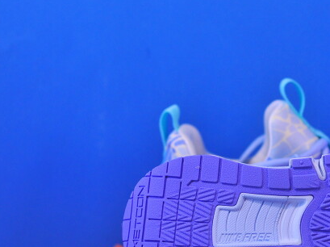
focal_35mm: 141
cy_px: 141
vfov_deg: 10.5
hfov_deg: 13.8
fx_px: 1343
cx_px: 320
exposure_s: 1/320
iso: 250
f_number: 2.8
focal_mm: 50
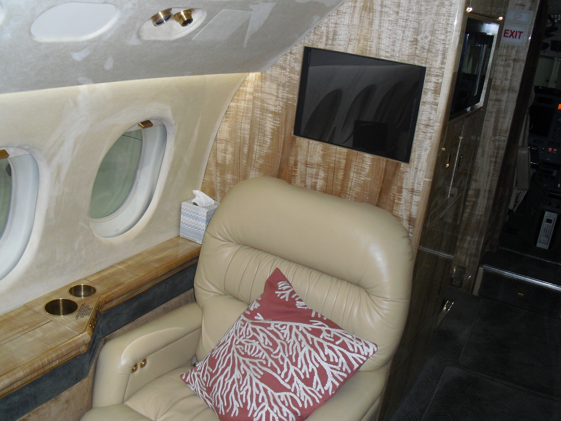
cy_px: 211
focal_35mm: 37
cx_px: 275
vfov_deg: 38.7
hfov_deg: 50.1
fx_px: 600
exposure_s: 1/60
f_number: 3.1
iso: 200
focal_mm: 6.3
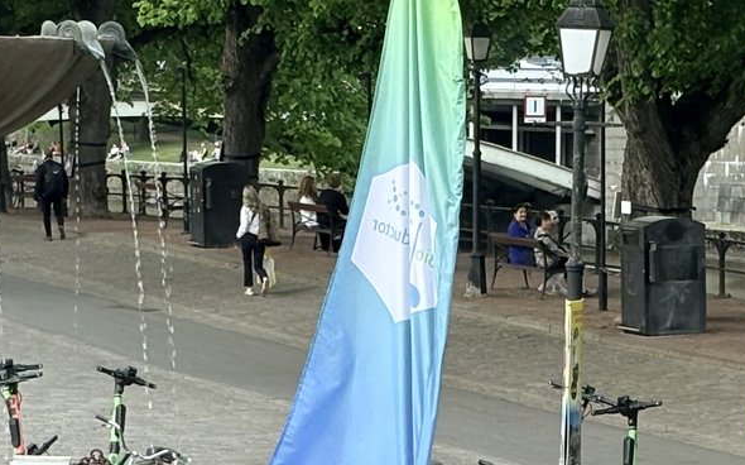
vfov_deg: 6.9
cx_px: 447
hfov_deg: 11.2
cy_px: 624
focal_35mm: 187
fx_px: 3795
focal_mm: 5.96
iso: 50
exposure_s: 1/206
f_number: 1.6
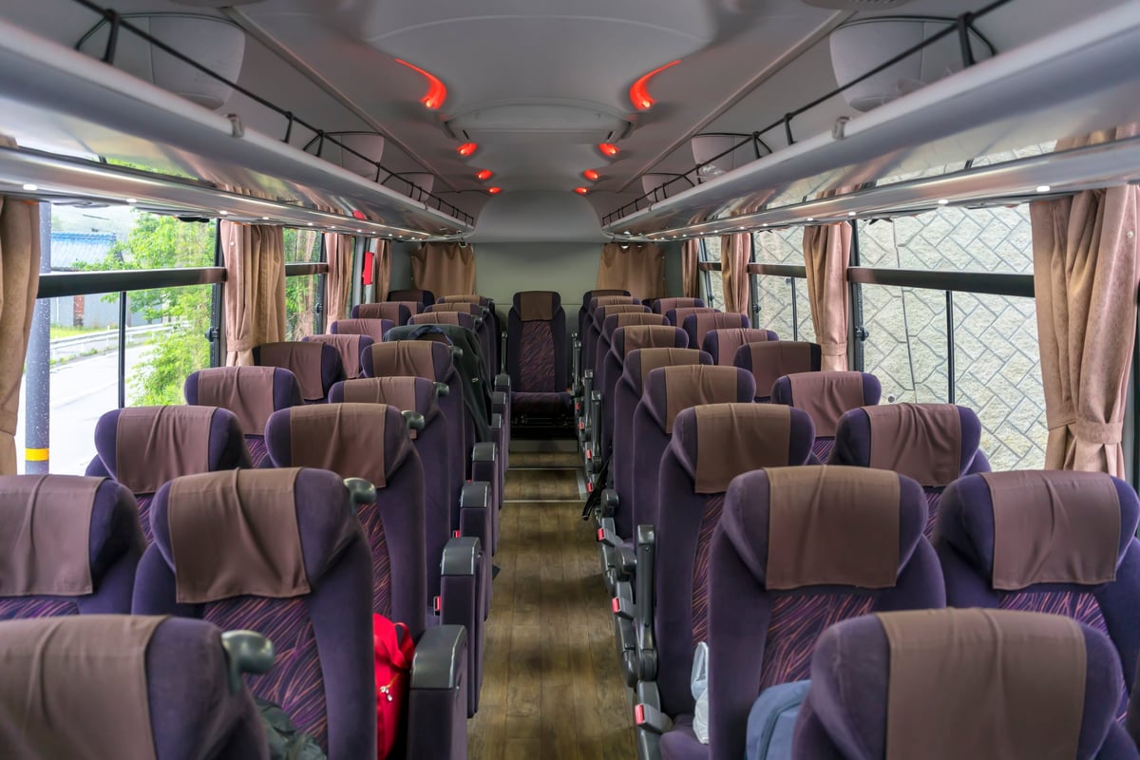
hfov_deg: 54.4
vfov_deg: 37.9
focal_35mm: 35
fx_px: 1108
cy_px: 380
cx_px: 570
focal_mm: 35
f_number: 5
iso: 500
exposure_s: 1/10
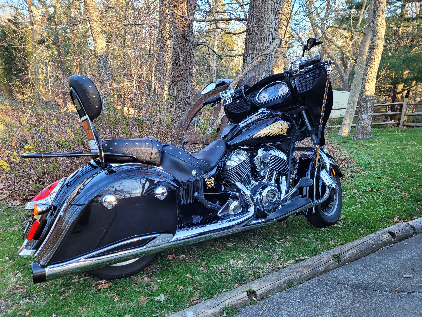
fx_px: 317
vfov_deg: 53.1
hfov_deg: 67.3
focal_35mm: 26
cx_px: 211
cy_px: 158
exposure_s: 1/100
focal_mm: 5.4
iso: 50
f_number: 1.8
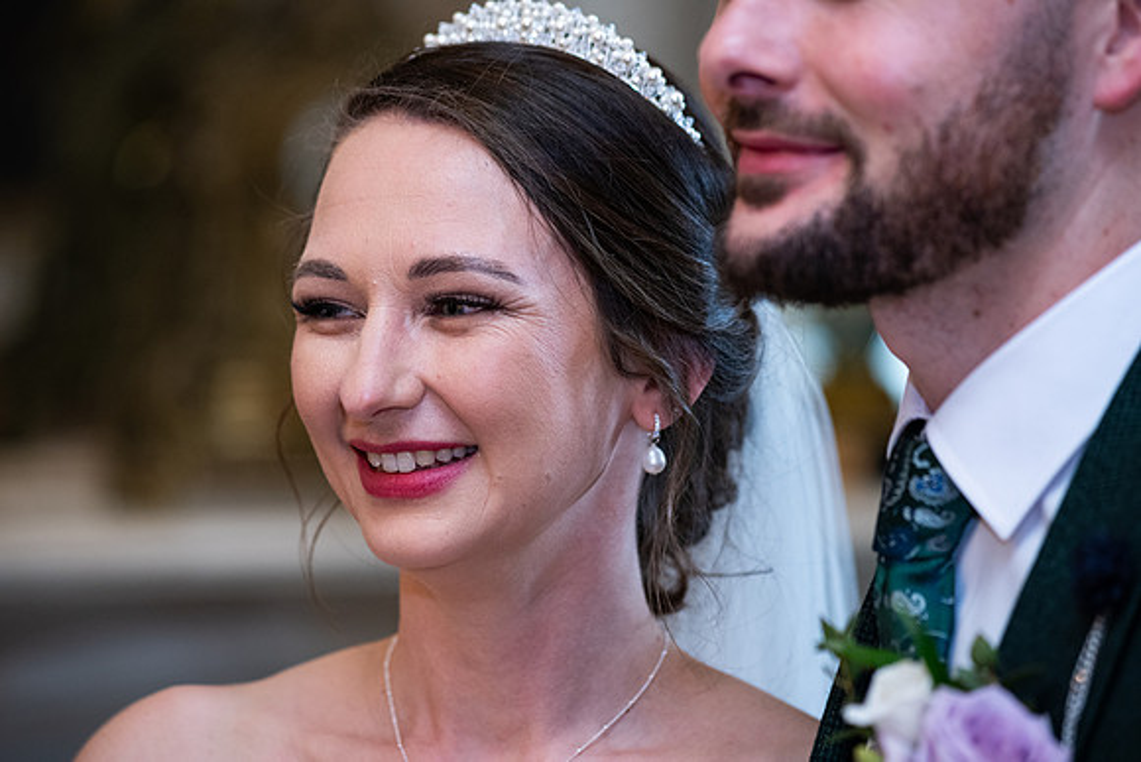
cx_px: 570
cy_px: 381
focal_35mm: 145
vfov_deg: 9.5
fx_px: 4597
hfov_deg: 14.2
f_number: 3.5
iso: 800
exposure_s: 1/160
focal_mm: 145
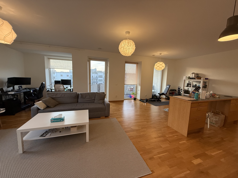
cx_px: 119
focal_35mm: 14
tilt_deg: -6.5
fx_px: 96
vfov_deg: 85.7
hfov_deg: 102.1
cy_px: 89
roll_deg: -1.5
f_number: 2.2
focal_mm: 2.22
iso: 200
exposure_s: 1/100
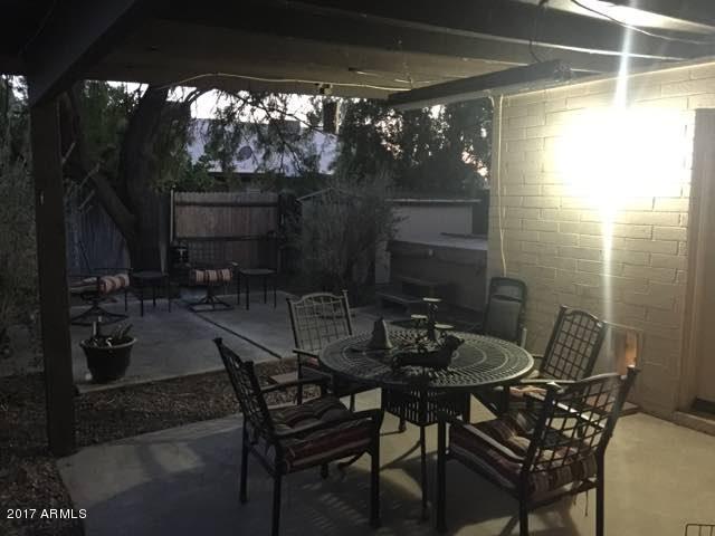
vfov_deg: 48.2
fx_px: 599
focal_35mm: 29
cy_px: 268
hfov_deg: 61.7
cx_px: 358
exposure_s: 1/4
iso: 400
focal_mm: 4.15
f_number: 2.2
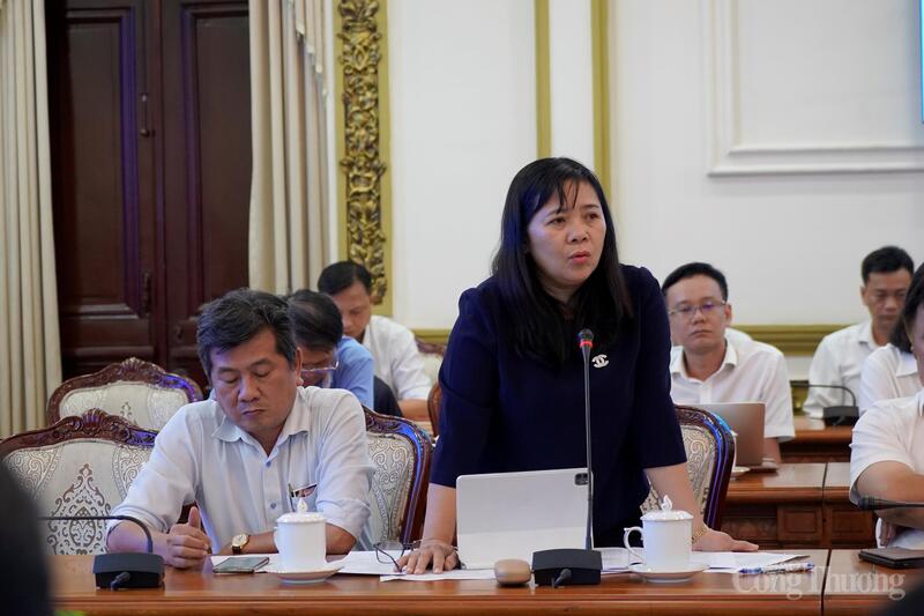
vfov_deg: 13.0
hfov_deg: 19.5
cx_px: 462
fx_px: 2694
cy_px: 308
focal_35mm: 105
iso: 2500
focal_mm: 70
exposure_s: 1/160
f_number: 4
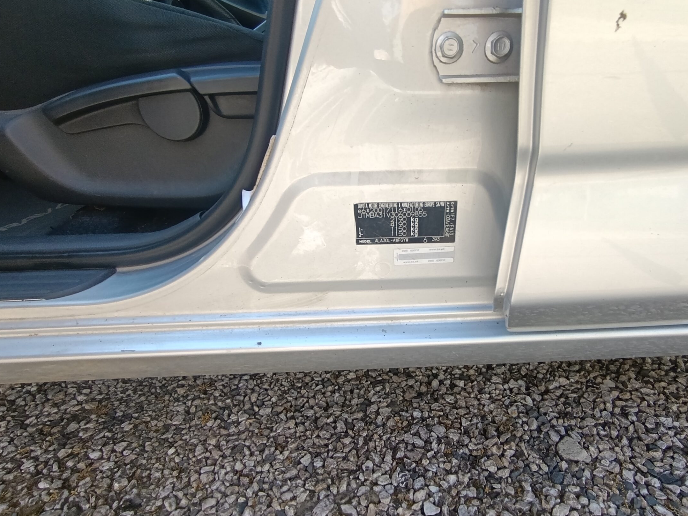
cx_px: 394
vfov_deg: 68.7
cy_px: 264
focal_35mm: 19
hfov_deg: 84.1
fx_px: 378
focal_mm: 1.65
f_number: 2.2
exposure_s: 1/127
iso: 50
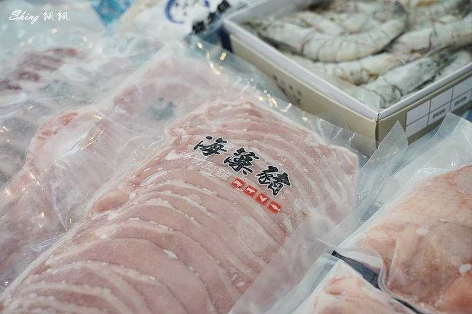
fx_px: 682
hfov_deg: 38.2
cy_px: 157
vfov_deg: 26.0
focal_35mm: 52
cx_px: 236
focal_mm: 52
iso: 500
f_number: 5
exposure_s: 1/60
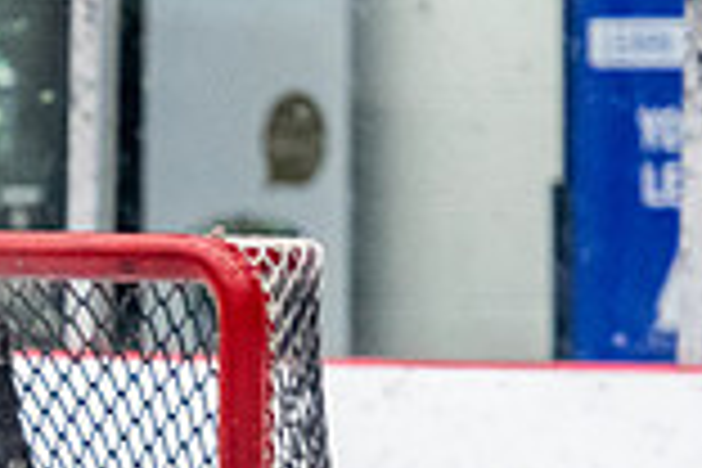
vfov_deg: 1.8
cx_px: -512
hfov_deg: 2.7
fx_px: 14760
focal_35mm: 757
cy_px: 675
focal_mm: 155
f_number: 2.8
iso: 4000
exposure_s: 1/800
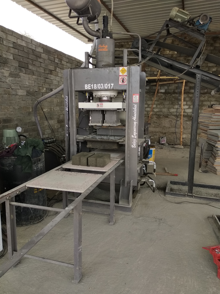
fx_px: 220
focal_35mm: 26
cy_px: 147
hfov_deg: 53.1
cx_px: 110
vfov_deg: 67.3
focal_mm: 3.81
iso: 200
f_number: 2.2
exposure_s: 1/267
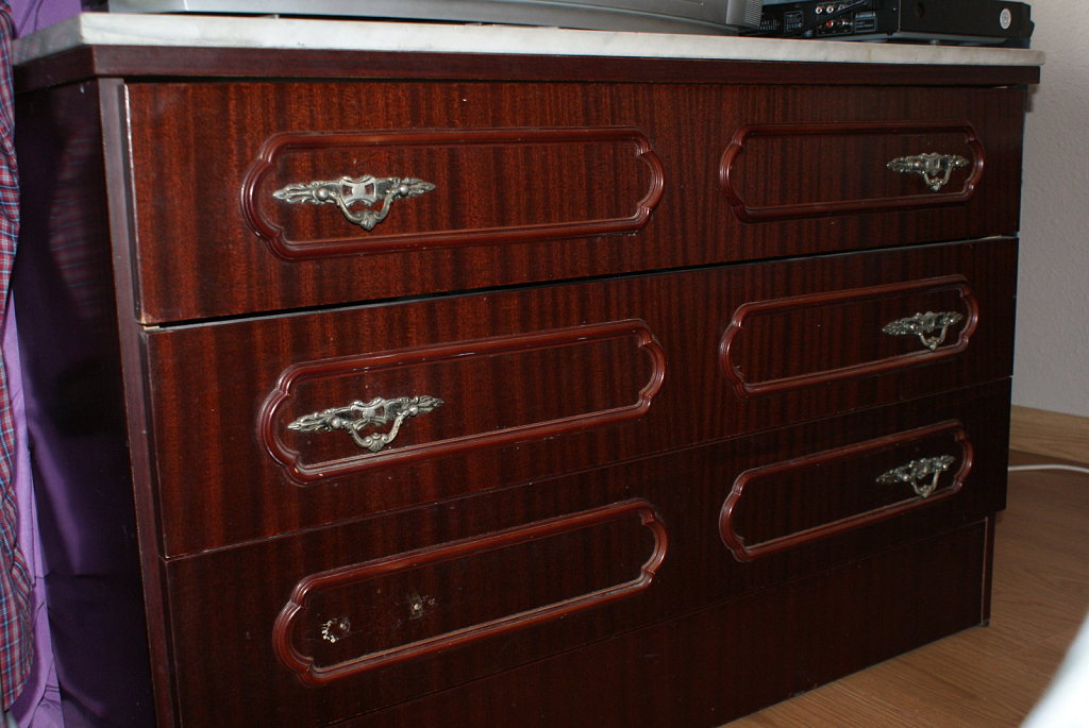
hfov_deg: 49.5
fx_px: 1181
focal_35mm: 39
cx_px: 544
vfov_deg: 34.3
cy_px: 364
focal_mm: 26
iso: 400
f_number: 5.6
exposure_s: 1/60
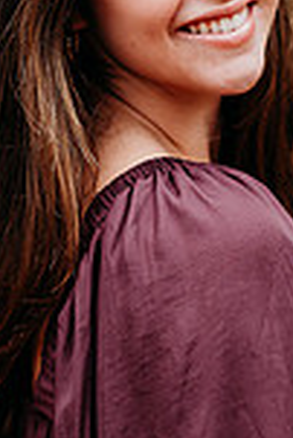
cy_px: 104
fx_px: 3081
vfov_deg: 8.1
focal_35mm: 253
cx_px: 168
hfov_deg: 5.4
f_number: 2.2
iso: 250
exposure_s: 1/500
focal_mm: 85
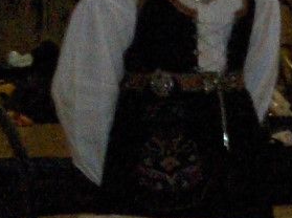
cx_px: 716
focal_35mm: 446
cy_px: -30
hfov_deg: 4.4
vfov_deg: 3.3
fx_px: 3754
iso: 200
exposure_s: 1/108
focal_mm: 17.7
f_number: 4
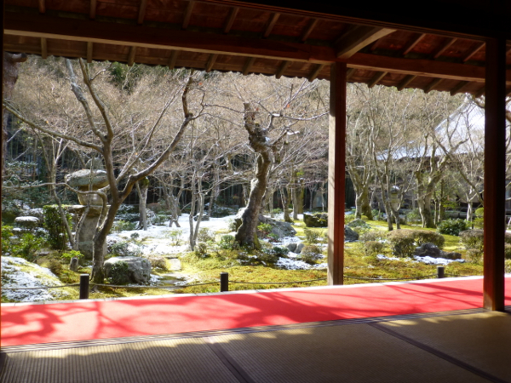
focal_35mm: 34
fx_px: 502
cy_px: 192
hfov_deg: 54.0
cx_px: 256
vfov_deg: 41.8
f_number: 3.7
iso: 100
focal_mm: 6.1
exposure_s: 1/160
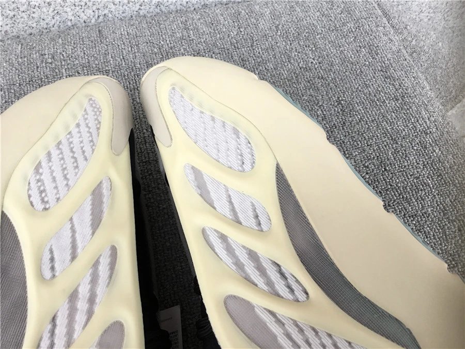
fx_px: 416
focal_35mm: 31
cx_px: 232
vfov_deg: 45.4
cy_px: 174
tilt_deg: -60.2
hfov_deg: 58.4
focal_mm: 3.3
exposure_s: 1/100
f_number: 2.4
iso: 40
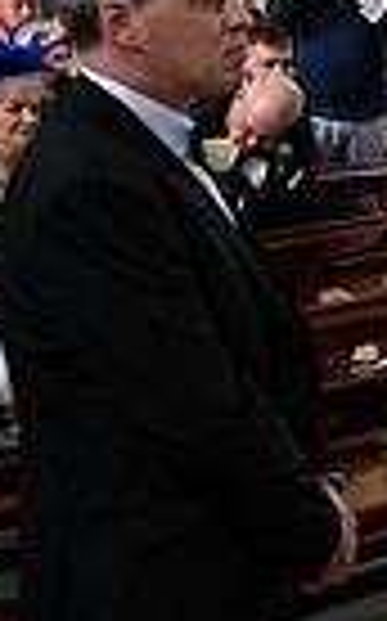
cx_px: 914
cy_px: 65
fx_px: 1742
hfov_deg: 10.9
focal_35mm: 103
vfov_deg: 19.8
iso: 1000
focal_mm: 24
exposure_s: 1/320
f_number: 3.5
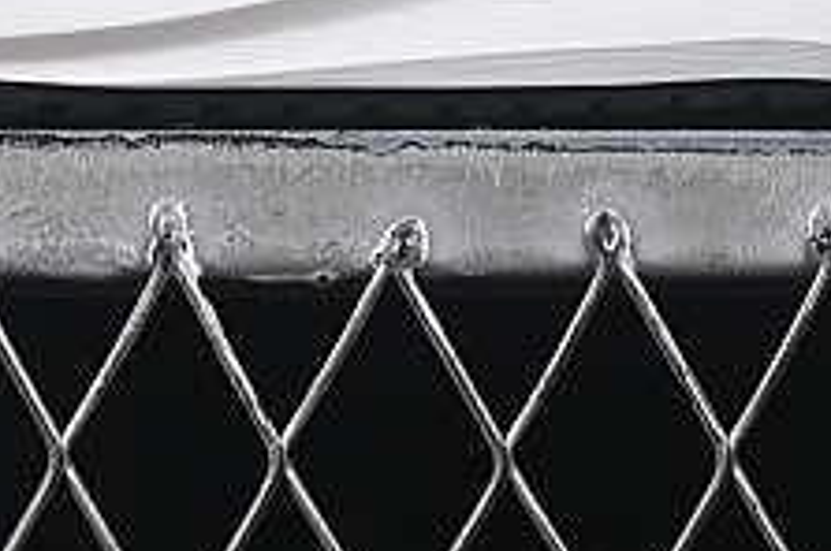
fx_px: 8390
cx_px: 417
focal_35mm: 364
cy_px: -707
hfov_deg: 5.7
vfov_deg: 3.7
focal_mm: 50
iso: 160
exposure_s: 1/80
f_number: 8
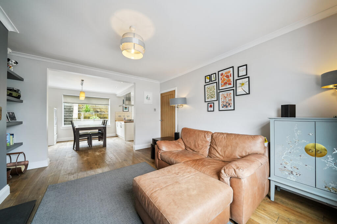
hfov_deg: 112.6
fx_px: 112
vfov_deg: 90.0
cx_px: 168
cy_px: 112
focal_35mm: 12
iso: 640
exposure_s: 1/60
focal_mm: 12
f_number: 5.6
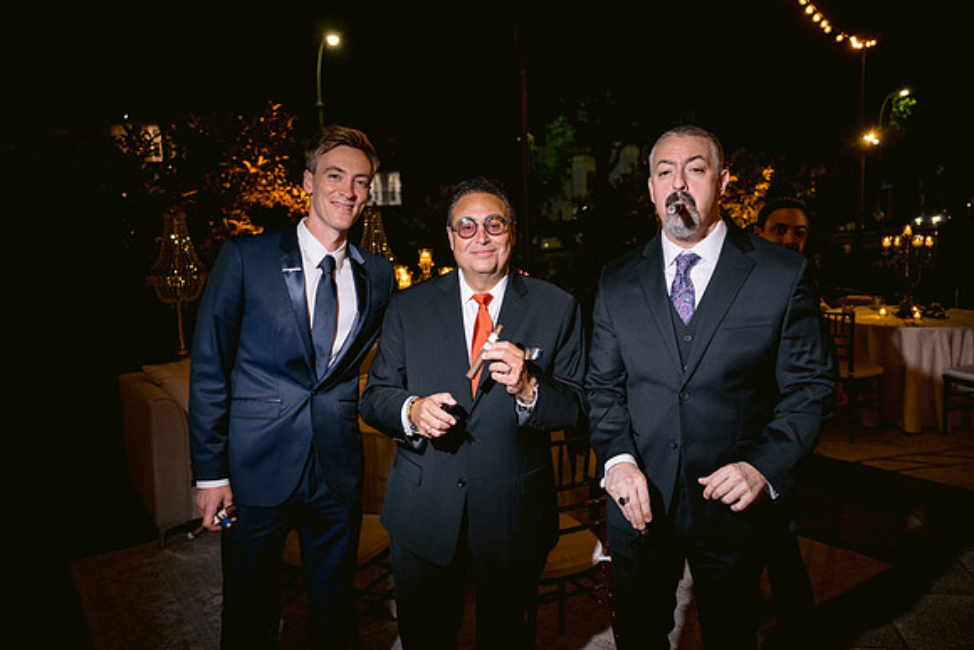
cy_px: 325
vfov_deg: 46.4
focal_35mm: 28
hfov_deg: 65.5
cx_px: 487
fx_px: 758
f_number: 2.8
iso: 800
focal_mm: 28
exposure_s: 1/80
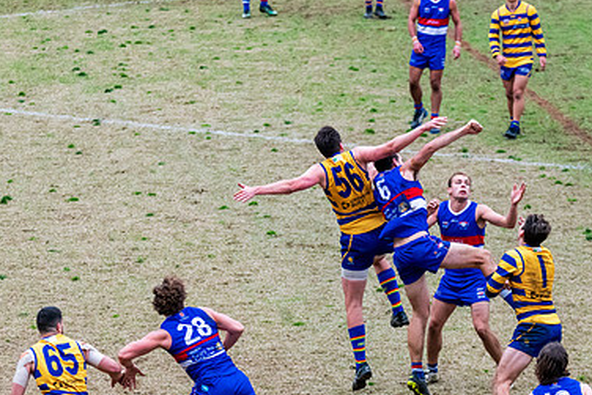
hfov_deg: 5.3
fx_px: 6350
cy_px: 245
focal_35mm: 386
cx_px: 378
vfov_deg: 3.6
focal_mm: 250
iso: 2500
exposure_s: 1/1000
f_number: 5.6
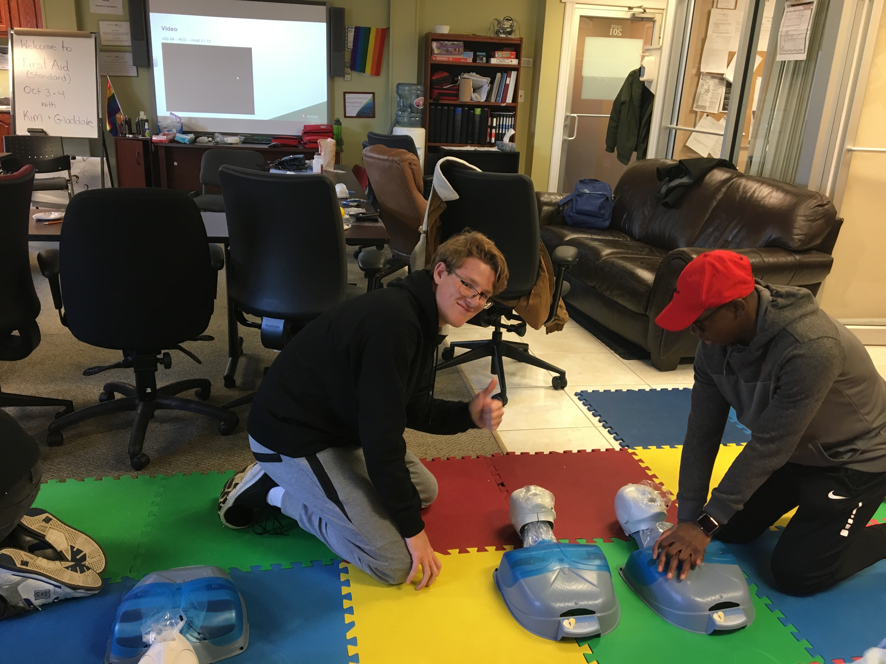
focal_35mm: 29
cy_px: 332
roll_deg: -2.2
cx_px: 443
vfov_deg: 48.2
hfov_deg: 61.7
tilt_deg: -16.8
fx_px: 742
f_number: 2.2
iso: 80
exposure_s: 1/30
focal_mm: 4.15
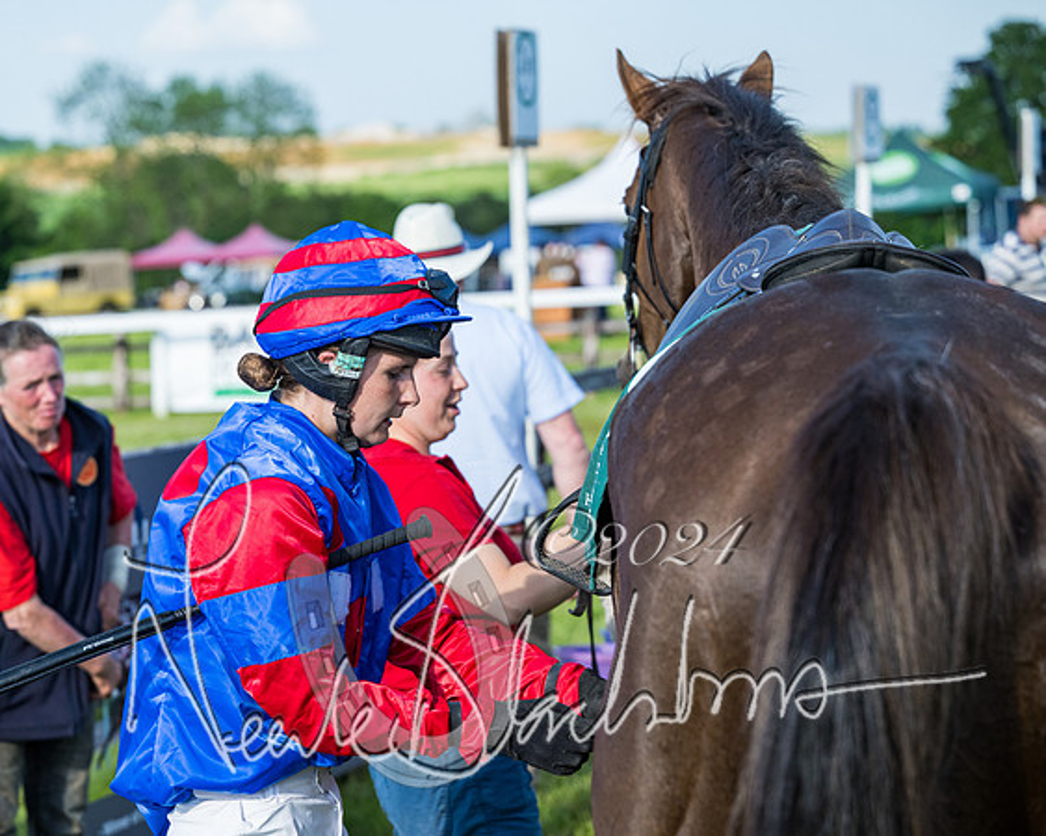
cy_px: 418
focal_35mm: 90
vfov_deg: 17.1
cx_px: 429
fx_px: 2788
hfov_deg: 21.2
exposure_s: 1/5000
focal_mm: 80
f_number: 4
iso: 800
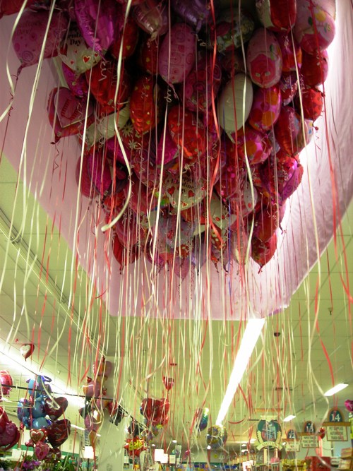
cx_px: 176
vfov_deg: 49.0
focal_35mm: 38
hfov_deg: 37.7
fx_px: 517
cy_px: 236
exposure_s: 1/3.9
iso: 60
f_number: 3.2
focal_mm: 6.3
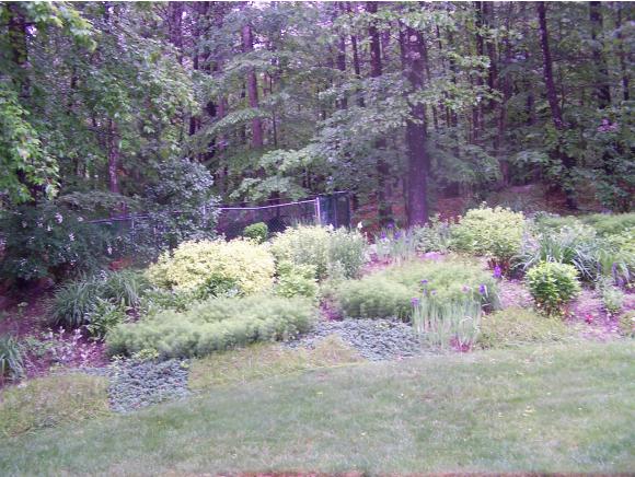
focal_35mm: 38
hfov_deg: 48.9
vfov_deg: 37.8
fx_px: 698
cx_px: 318
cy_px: 238
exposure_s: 1/30
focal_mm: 6.3
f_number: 2.8
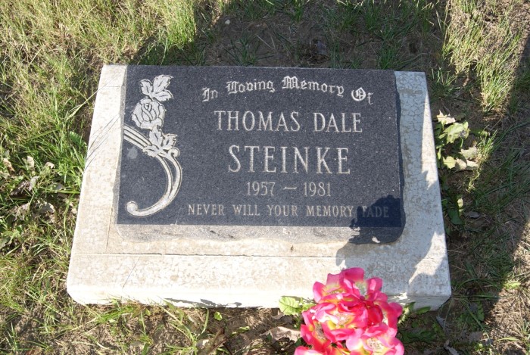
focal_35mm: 42
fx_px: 619
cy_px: 178
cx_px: 265
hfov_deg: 46.3
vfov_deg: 32.0
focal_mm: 28
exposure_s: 1/100
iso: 100
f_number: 6.3
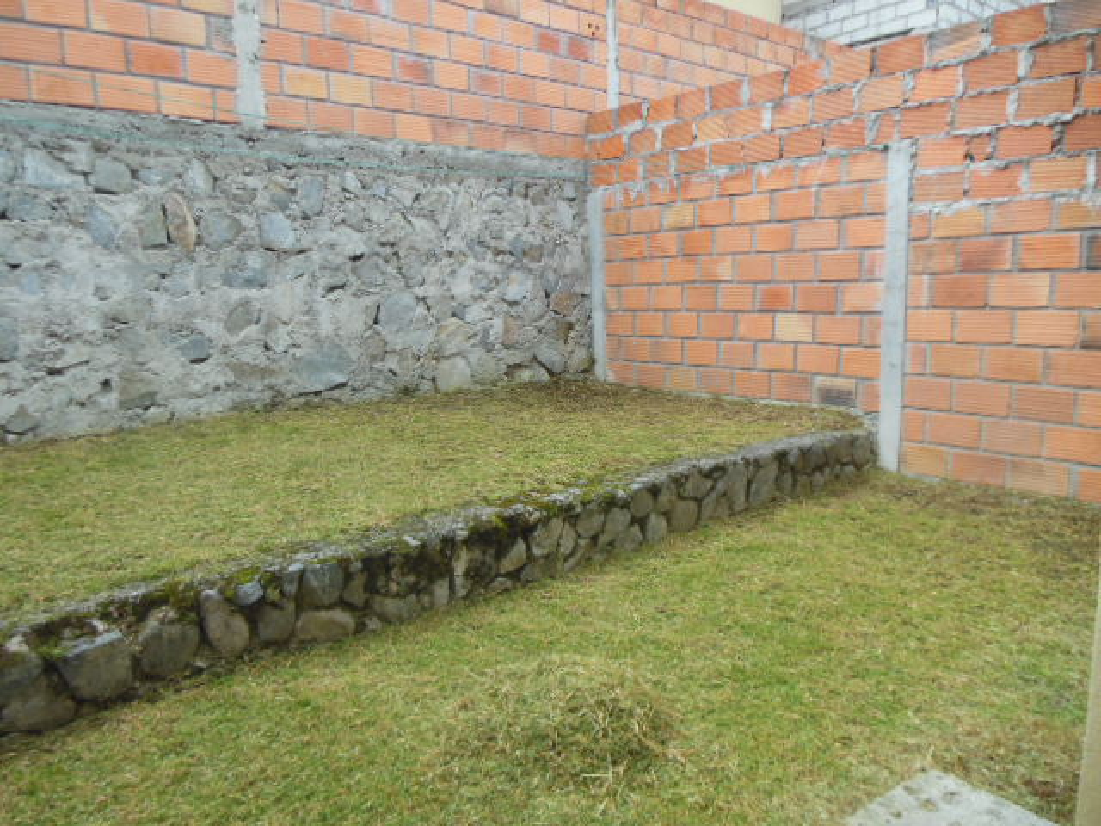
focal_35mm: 25
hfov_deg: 69.4
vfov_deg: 54.9
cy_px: 413
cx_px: 550
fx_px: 795
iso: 125
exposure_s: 1/400
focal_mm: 4.5
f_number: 3.2
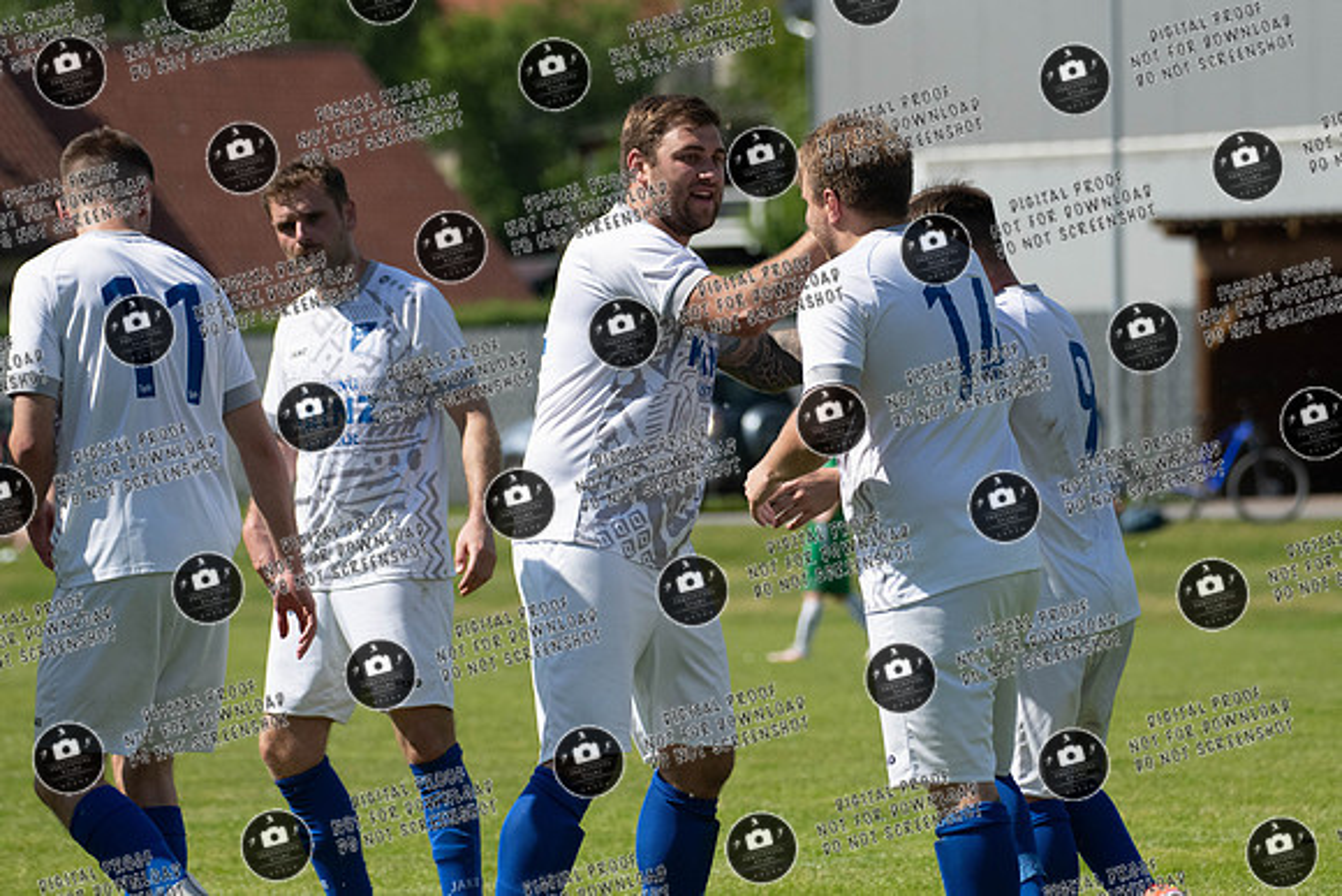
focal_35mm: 246
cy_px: 361
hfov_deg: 8.4
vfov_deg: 5.6
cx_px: 817
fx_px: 9172
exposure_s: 1/8000
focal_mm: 200
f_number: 5.6
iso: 1100
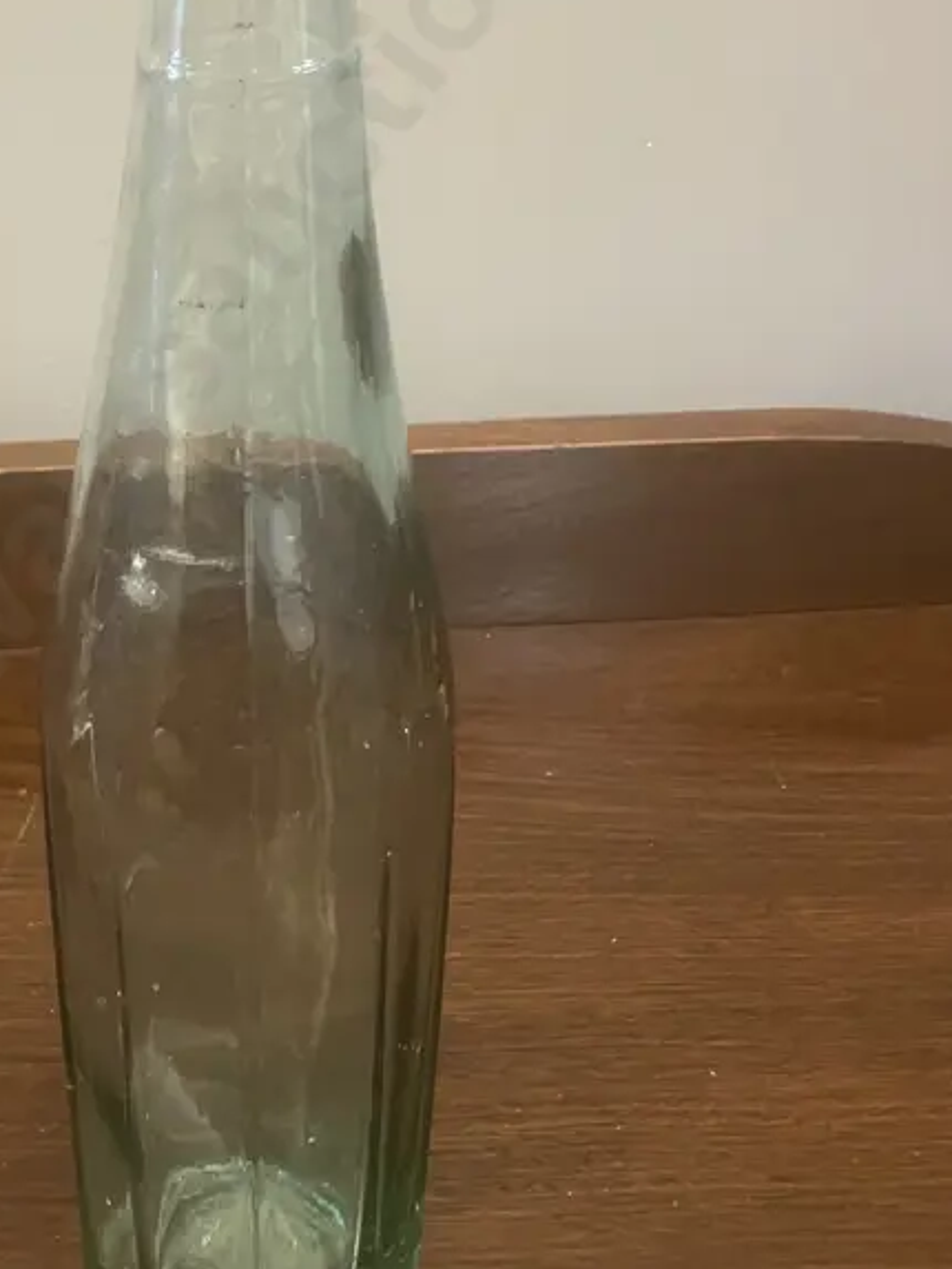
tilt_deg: -24.4
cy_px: 394
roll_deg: +1.9
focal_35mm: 50
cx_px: 159
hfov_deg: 28.4
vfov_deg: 37.6
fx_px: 1833
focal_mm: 3.99
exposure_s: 1/50
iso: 320
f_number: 1.8
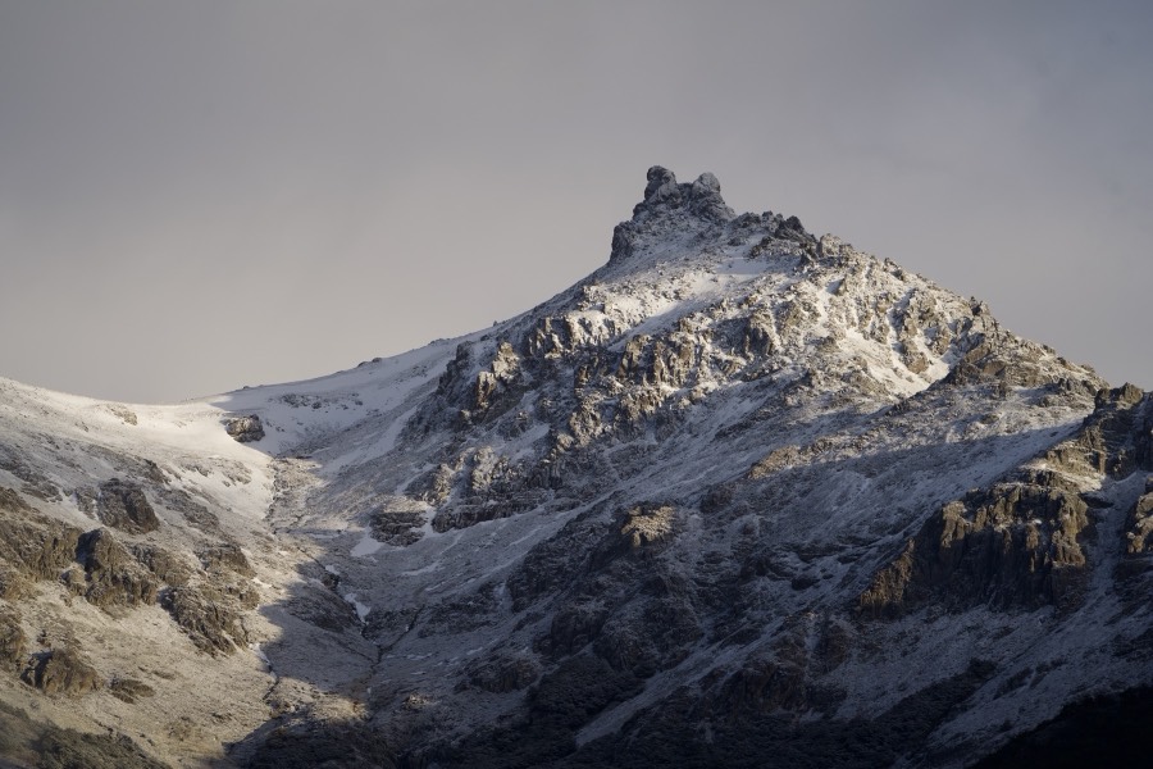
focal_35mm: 271
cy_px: 384
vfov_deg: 5.1
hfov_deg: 7.6
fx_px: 8679
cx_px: 576
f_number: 5.6
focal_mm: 271
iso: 200
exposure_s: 1/800
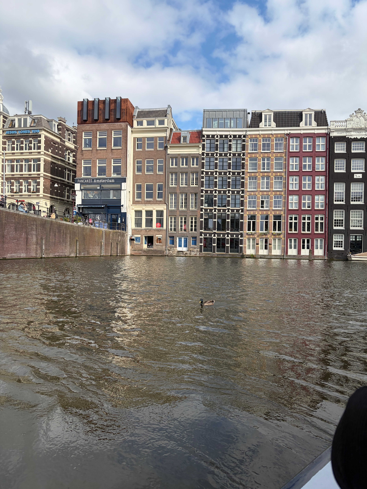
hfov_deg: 53.1
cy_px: 244
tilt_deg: +3.0
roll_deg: -2.1
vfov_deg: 67.3
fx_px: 368
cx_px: 184
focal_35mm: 26
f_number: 1.6
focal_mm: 5.96
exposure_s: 1/2364
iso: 50
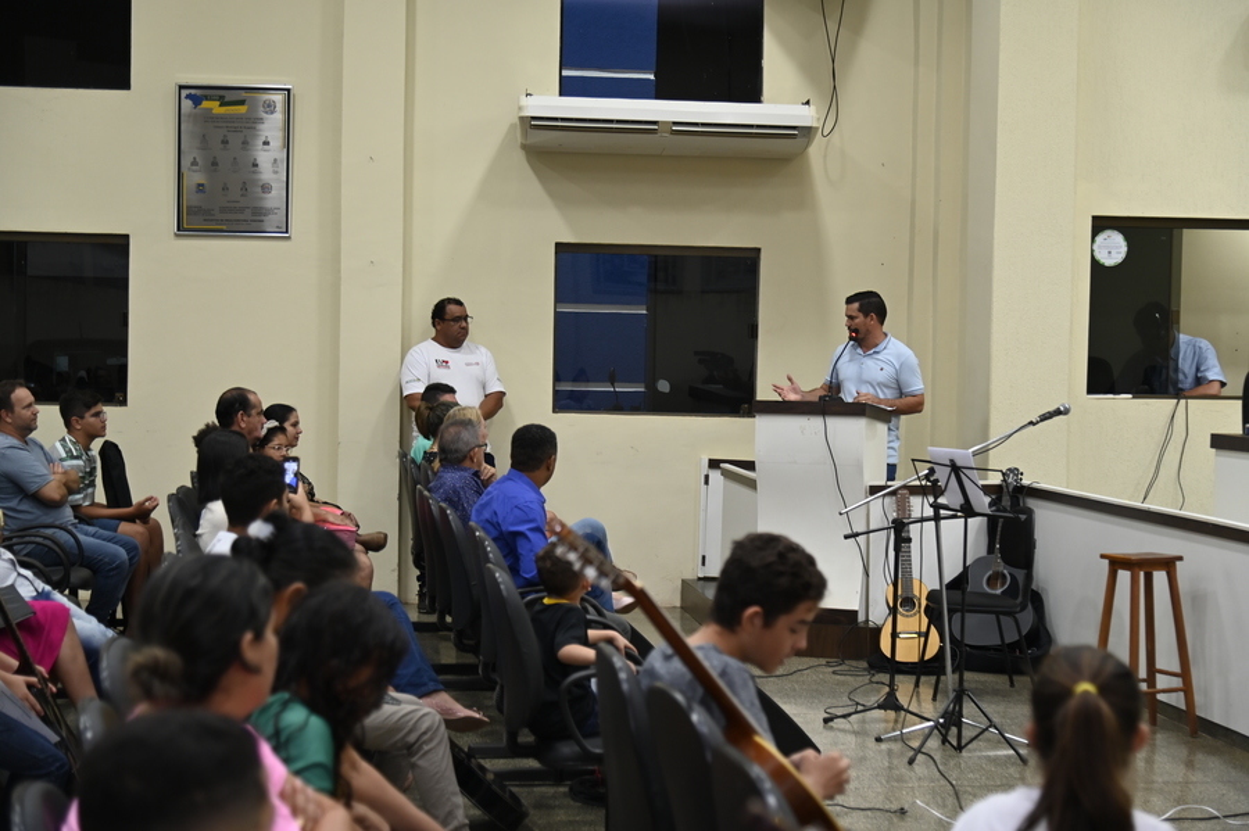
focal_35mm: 62
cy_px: 416
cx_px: 624
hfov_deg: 32.4
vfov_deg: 21.9
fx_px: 2150
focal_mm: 62
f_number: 4
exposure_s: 1/60
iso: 1000
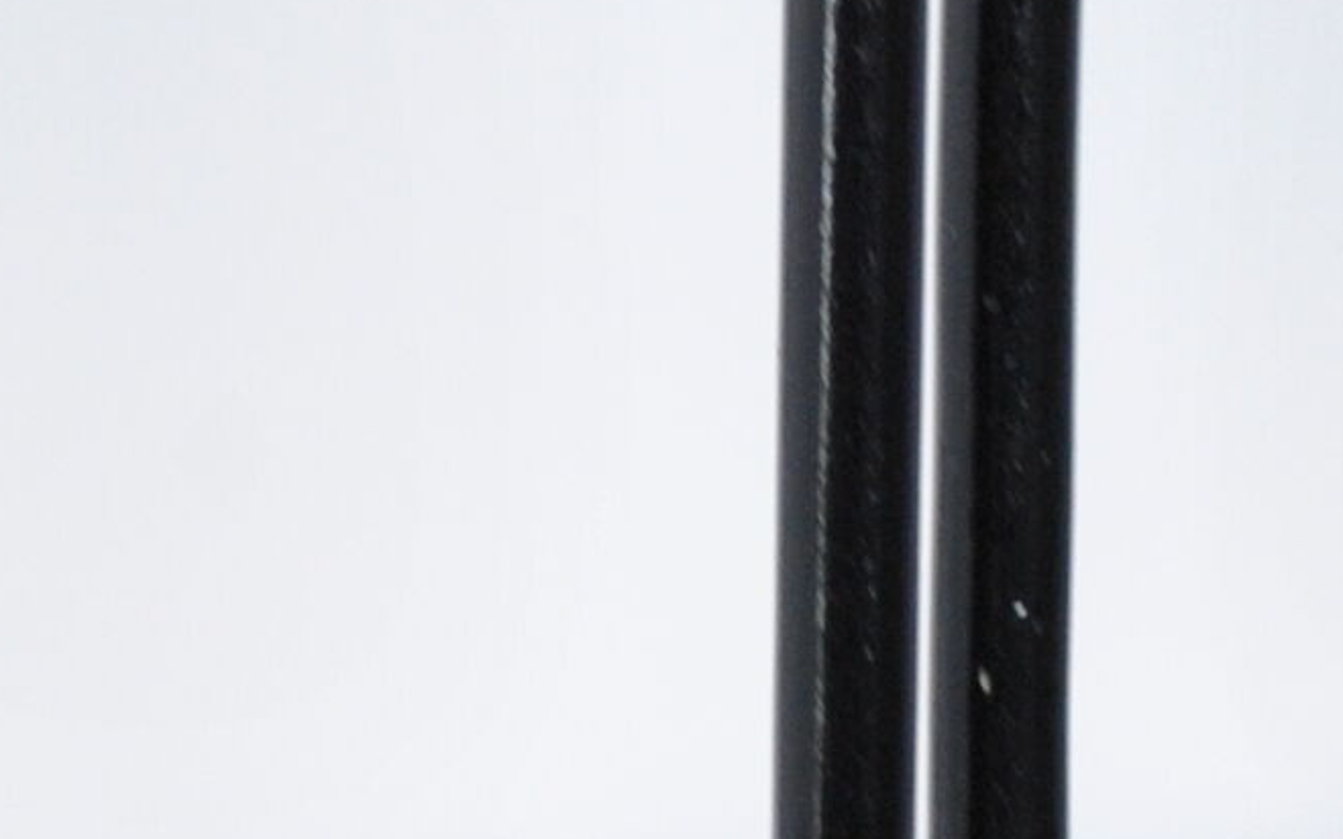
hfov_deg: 6.7
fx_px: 11530
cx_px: 656
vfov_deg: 4.1
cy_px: 1599
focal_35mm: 315
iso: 400
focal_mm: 35
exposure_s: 1/30
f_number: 5
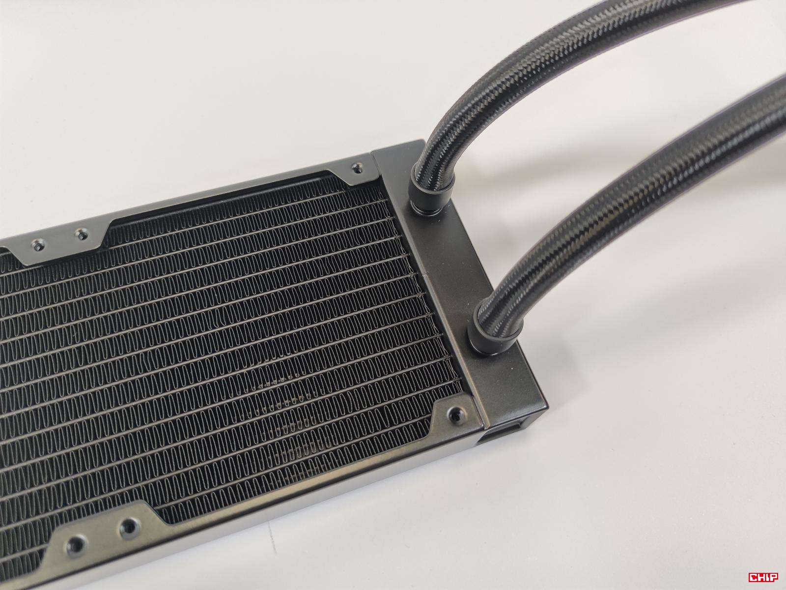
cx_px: 393
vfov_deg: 54.9
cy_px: 295
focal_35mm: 25
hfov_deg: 69.4
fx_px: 568
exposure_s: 1/100
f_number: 1.85
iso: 118
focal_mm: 6.78
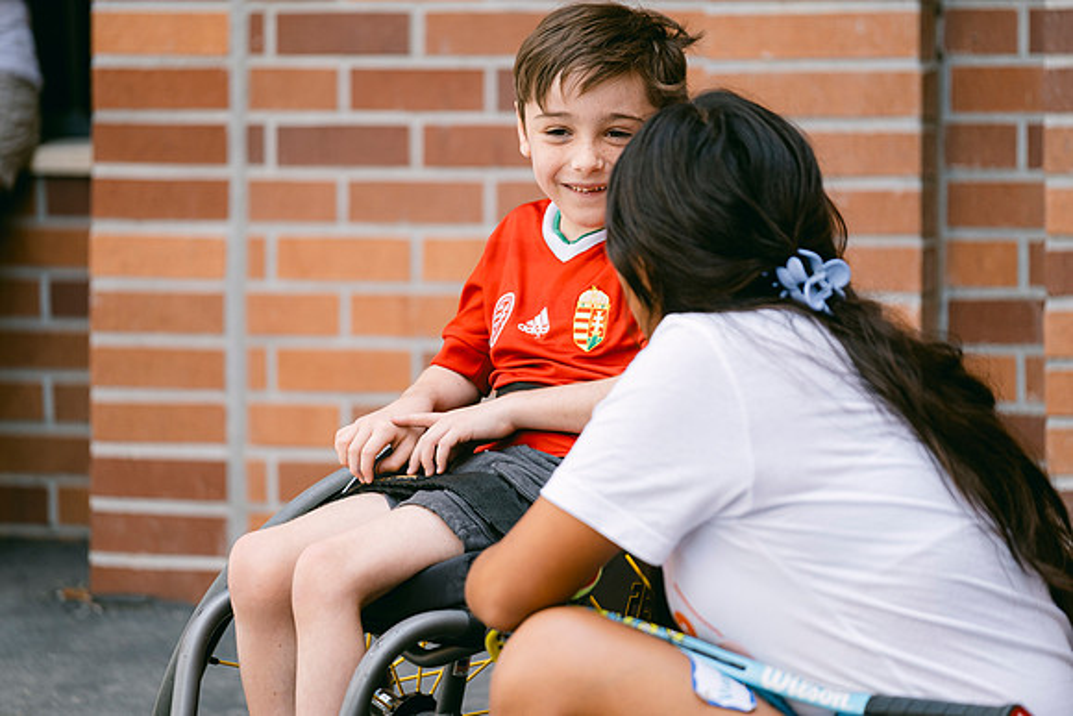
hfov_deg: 9.8
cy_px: 358
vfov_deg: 6.5
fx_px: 6260
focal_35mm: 210
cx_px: 536
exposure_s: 1/125
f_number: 2.8
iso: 160
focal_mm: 140
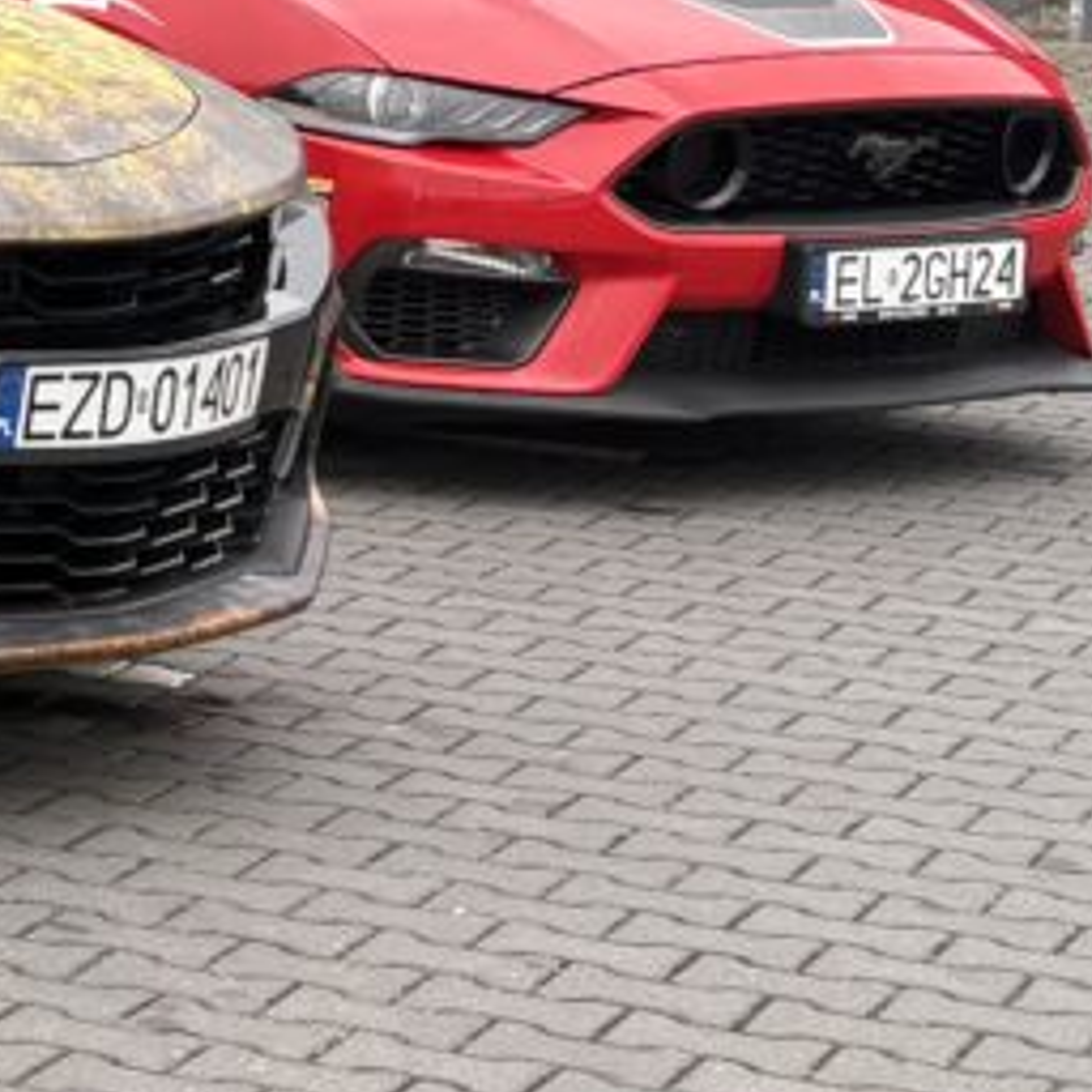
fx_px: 4925
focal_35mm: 138
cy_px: -73
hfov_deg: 10.7
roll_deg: -0.8
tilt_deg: -3.8
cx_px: -1604
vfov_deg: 12.5
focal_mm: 5.96
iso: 50
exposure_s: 1/687
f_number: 1.6
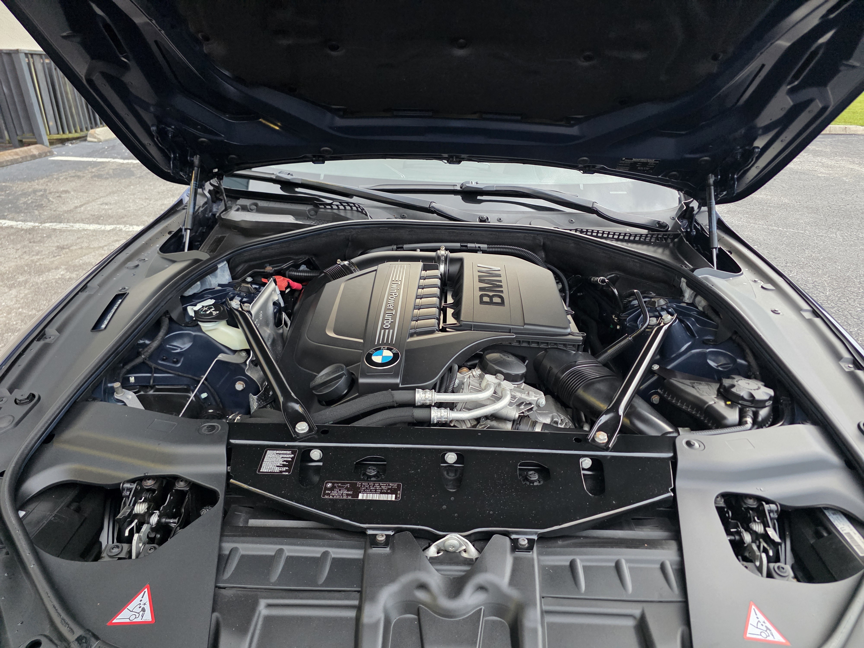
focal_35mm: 23
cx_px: 432
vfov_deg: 58.9
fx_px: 574
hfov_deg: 73.9
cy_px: 324
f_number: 1.7
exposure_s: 1/120
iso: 500
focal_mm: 6.3
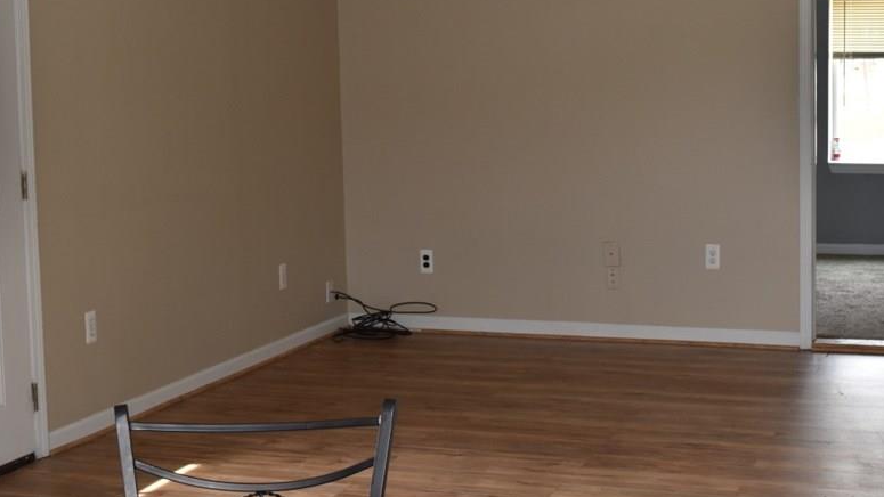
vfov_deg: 18.5
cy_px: 186
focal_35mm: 65
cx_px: 526
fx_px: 1520
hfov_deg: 32.3
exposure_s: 1/125
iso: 500
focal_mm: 25
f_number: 5.6
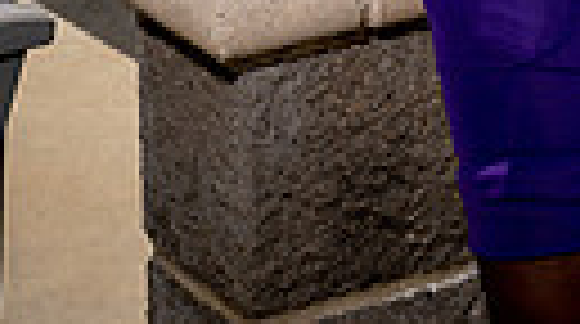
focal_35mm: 220
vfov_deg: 5.3
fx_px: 3377
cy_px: -540
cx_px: 562
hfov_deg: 9.8
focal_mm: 60
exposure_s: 1/250
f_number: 7.1
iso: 100
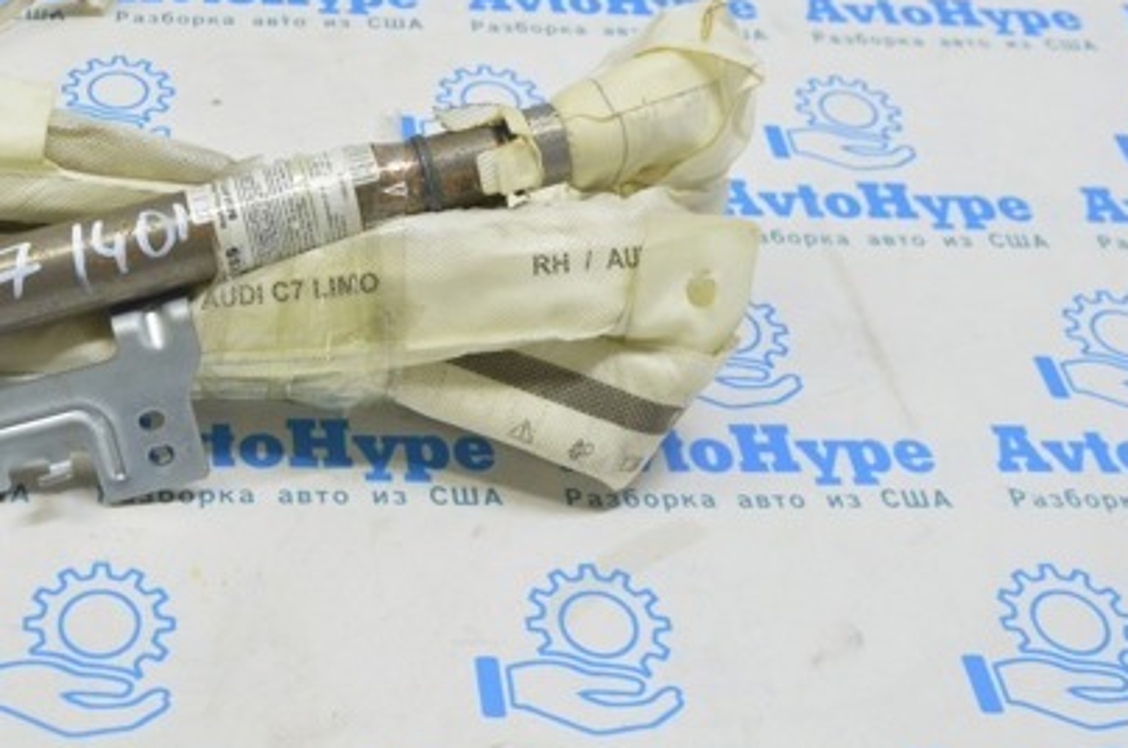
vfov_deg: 23.6
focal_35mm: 57
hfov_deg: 34.3
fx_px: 1783
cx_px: 268
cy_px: 250
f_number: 5.6
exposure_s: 1/20
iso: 400
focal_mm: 24
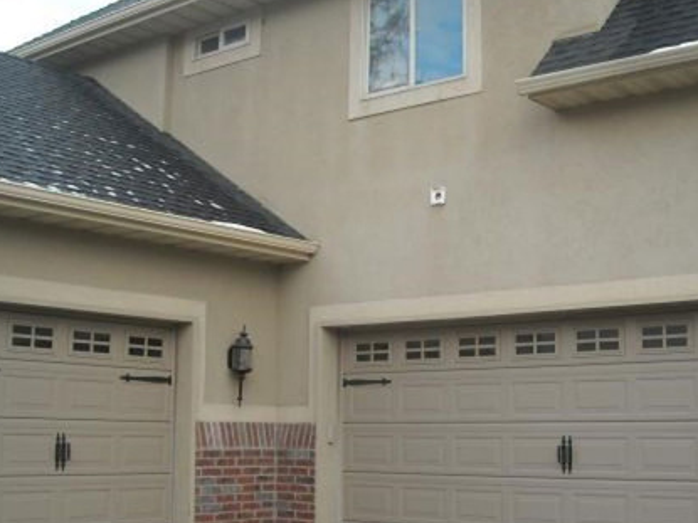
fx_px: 1089
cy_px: 301
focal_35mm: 54
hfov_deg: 35.5
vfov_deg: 27.0
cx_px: 394
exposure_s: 1/250
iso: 135
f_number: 2.8
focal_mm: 5.7
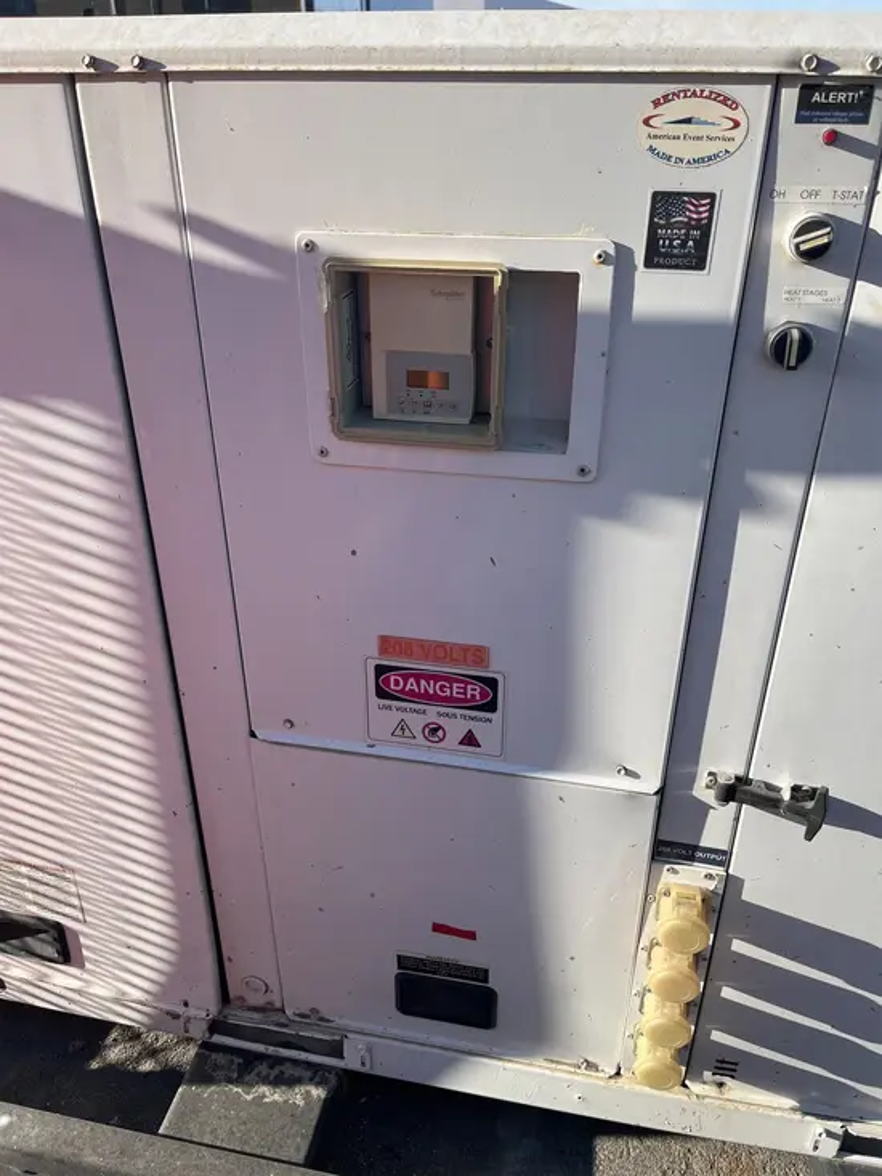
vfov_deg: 67.3
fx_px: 883
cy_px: 588
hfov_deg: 53.1
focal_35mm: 26
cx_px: 441
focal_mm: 5.1
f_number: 1.6
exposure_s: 1/1623
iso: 50
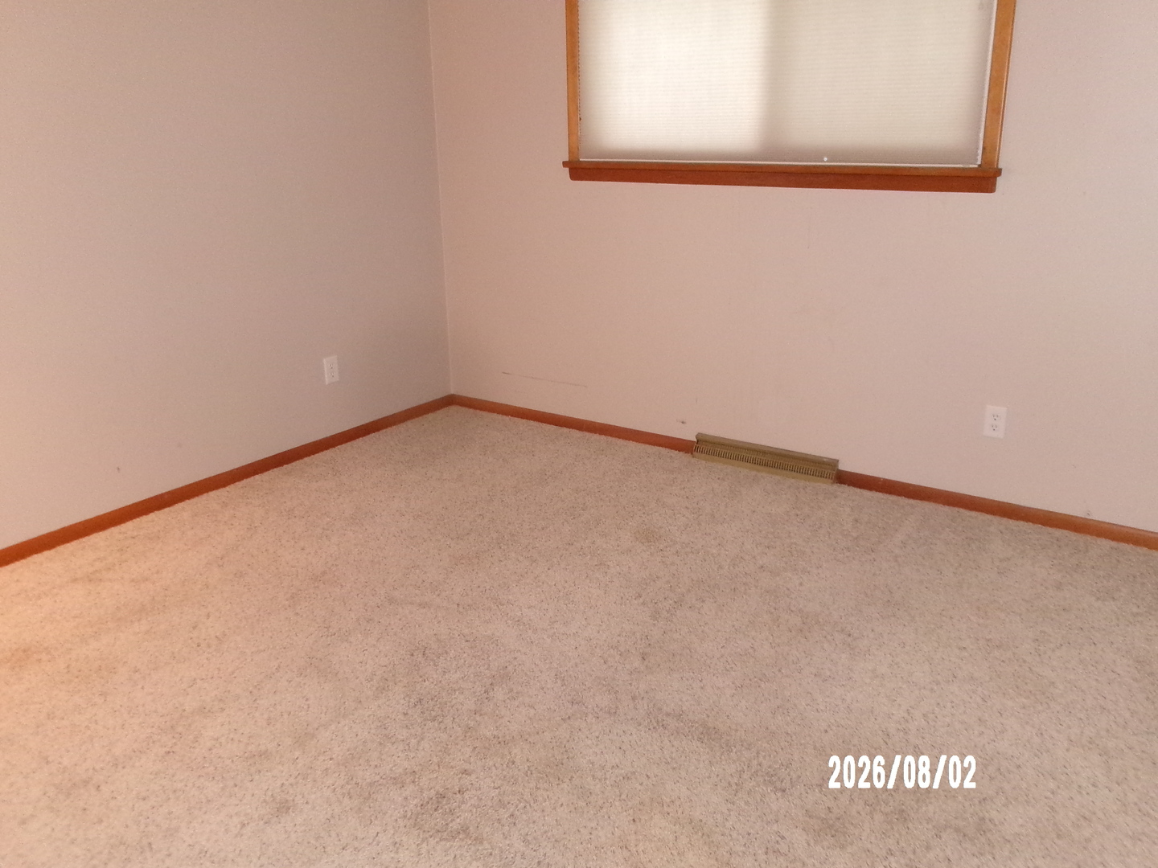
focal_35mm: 28
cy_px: 434
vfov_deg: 49.7
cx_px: 579
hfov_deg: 63.4
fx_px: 937
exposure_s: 1/34
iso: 640
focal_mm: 5.1
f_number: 3.9
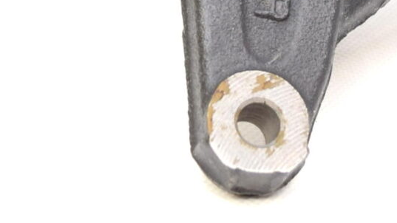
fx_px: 1579
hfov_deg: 14.3
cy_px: -226
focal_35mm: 150
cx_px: 206
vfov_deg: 7.7
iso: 400
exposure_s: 1/125
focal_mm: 25
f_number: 5.6
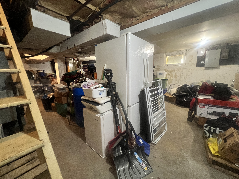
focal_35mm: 13
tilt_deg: -9.2
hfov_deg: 106.2
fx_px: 90
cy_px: 90
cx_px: 120
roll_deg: +2.1
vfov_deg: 89.9
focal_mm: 1.57
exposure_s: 1/60
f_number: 1.8
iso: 640
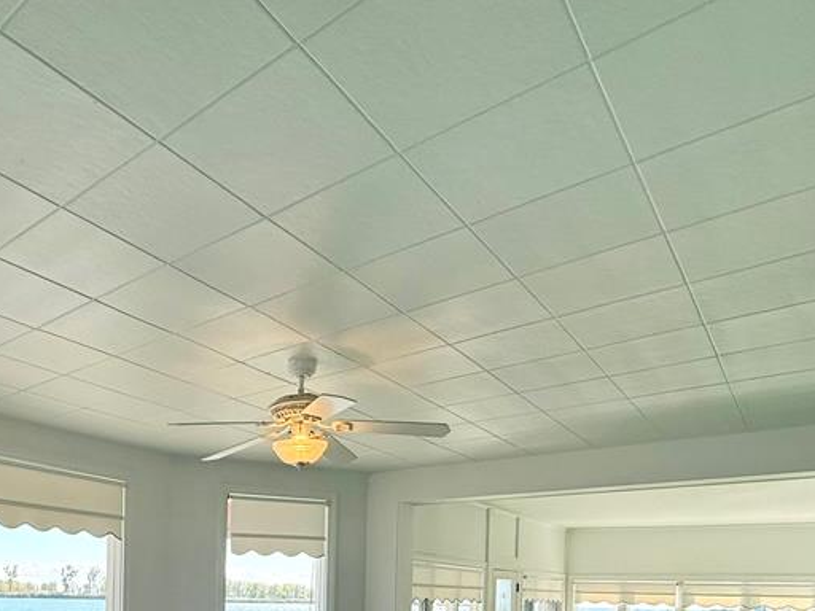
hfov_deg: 60.5
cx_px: 220
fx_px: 659
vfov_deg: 43.3
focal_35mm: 28
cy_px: 598
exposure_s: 1/726
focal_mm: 2.22
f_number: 2.2
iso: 64
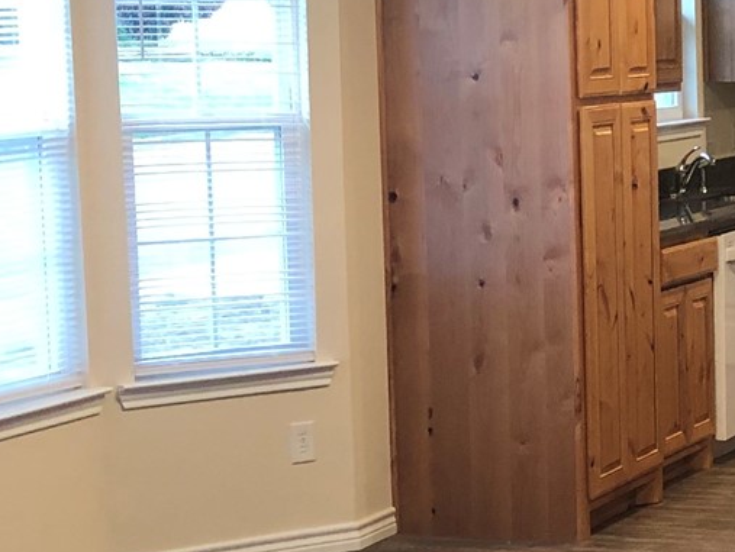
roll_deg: +0.5
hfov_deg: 16.8
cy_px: 281
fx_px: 2401
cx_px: 835
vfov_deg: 13.1
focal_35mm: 113
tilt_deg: -5.2
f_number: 1.8
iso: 40
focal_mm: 3.99
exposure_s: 1/17
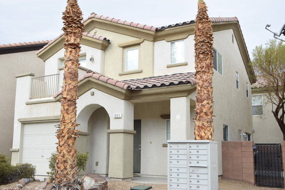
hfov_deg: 51.9
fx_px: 293
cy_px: 97
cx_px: 143
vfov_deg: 36.0
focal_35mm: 37
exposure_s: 1/250
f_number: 8
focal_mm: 24
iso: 220
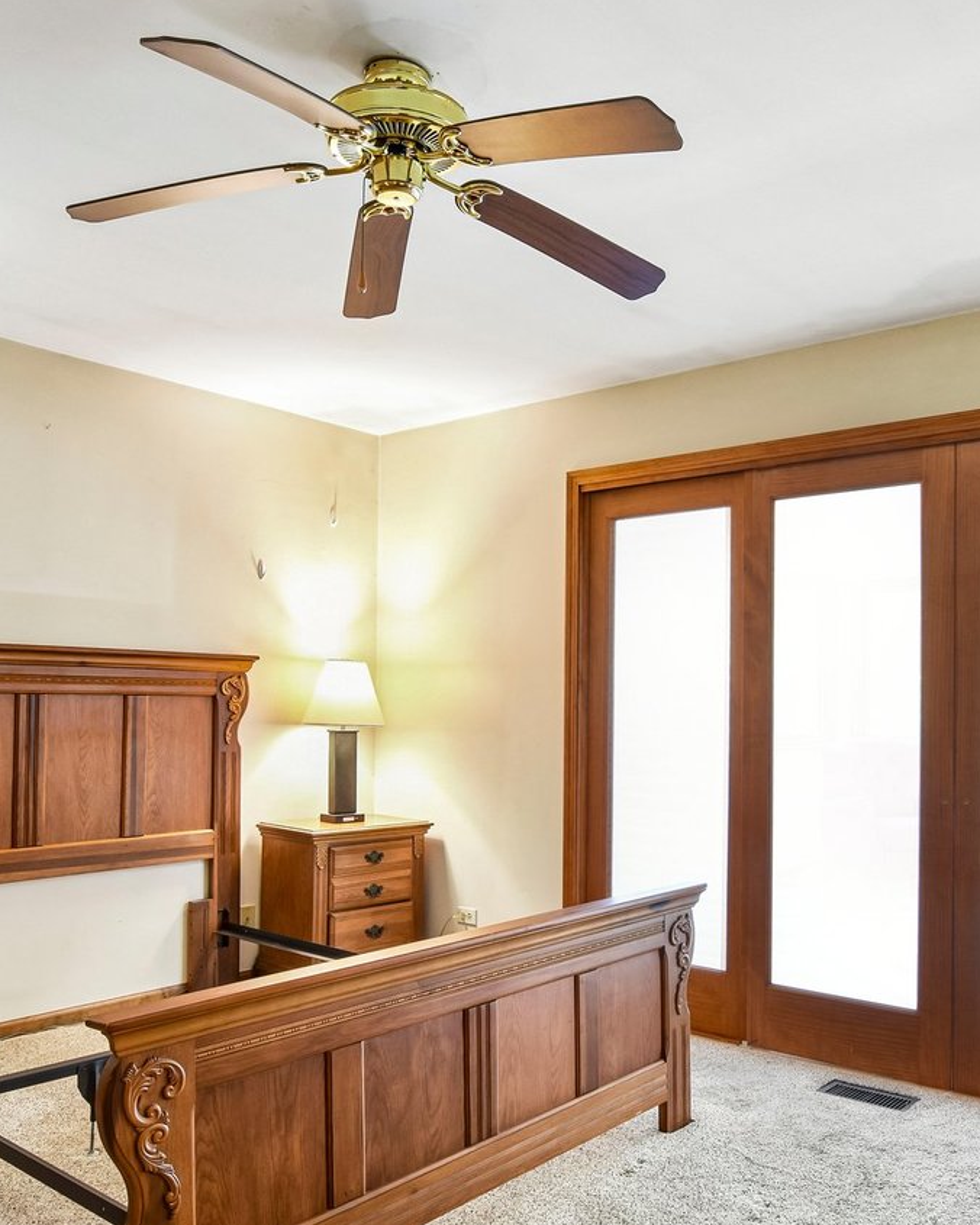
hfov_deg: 52.7
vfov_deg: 63.5
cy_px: 731
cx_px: 606
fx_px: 979
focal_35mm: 27
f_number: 8
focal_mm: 10
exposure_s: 1.6
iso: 500
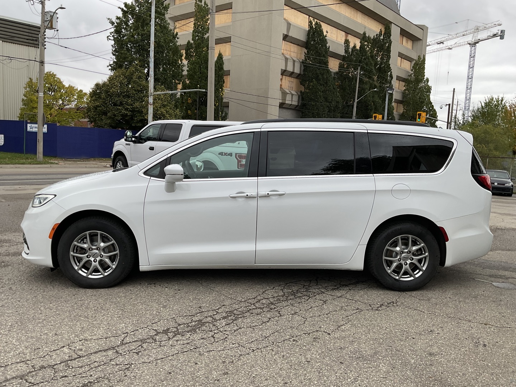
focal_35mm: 29
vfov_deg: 48.2
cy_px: 194
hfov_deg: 61.7
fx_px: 432
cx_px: 258
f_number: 1.8
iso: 16
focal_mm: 3
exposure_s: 1/397
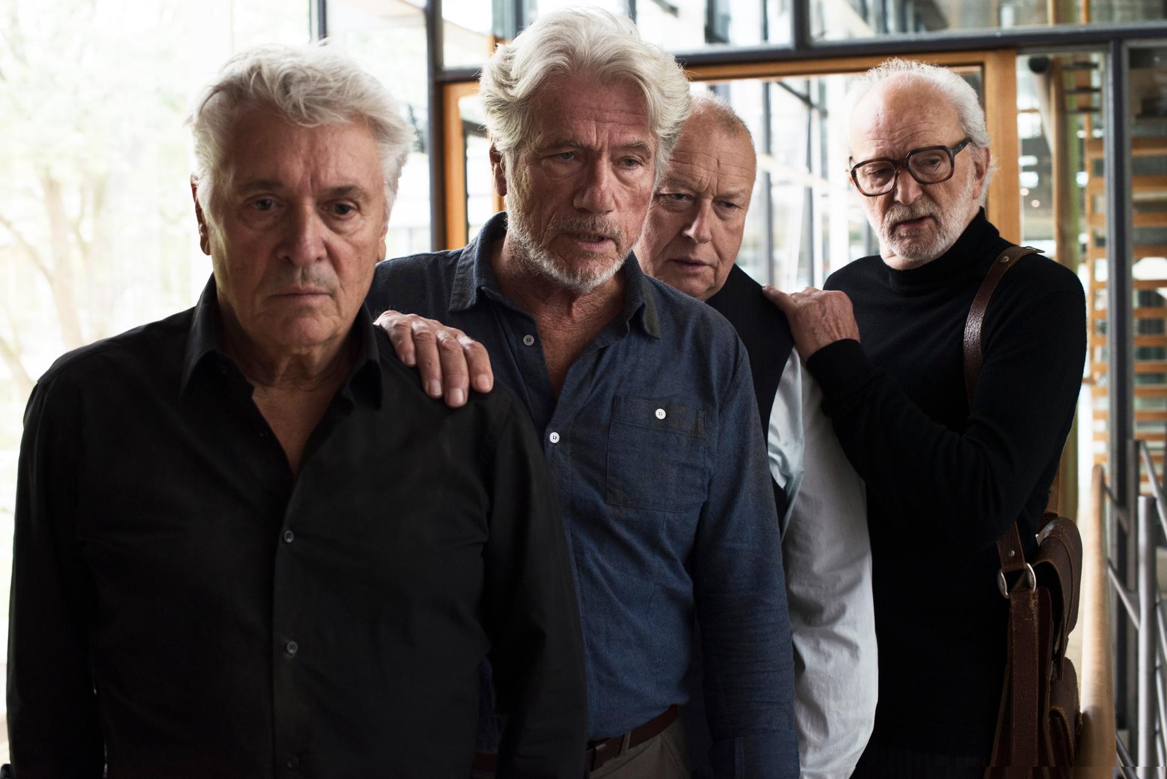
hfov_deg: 39.6
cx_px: 584
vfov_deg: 27.0
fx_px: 1621
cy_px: 390
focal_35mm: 50
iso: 1600
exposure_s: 1/30
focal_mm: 50
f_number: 5.6
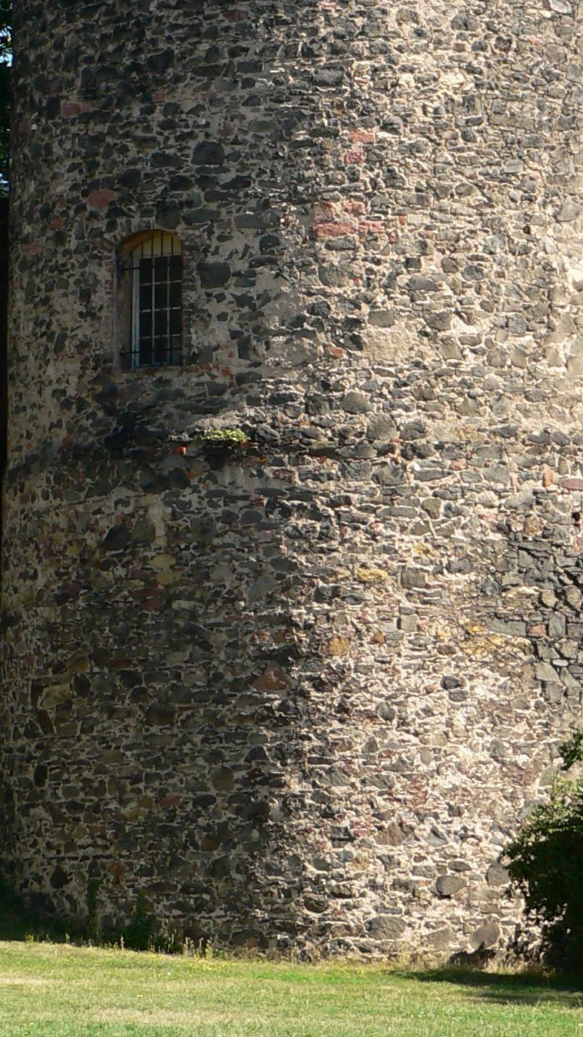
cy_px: 84
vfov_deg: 13.7
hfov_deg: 7.8
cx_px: 280
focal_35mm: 155
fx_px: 4261
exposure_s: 1/320
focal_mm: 12.4
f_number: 4.6
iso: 100
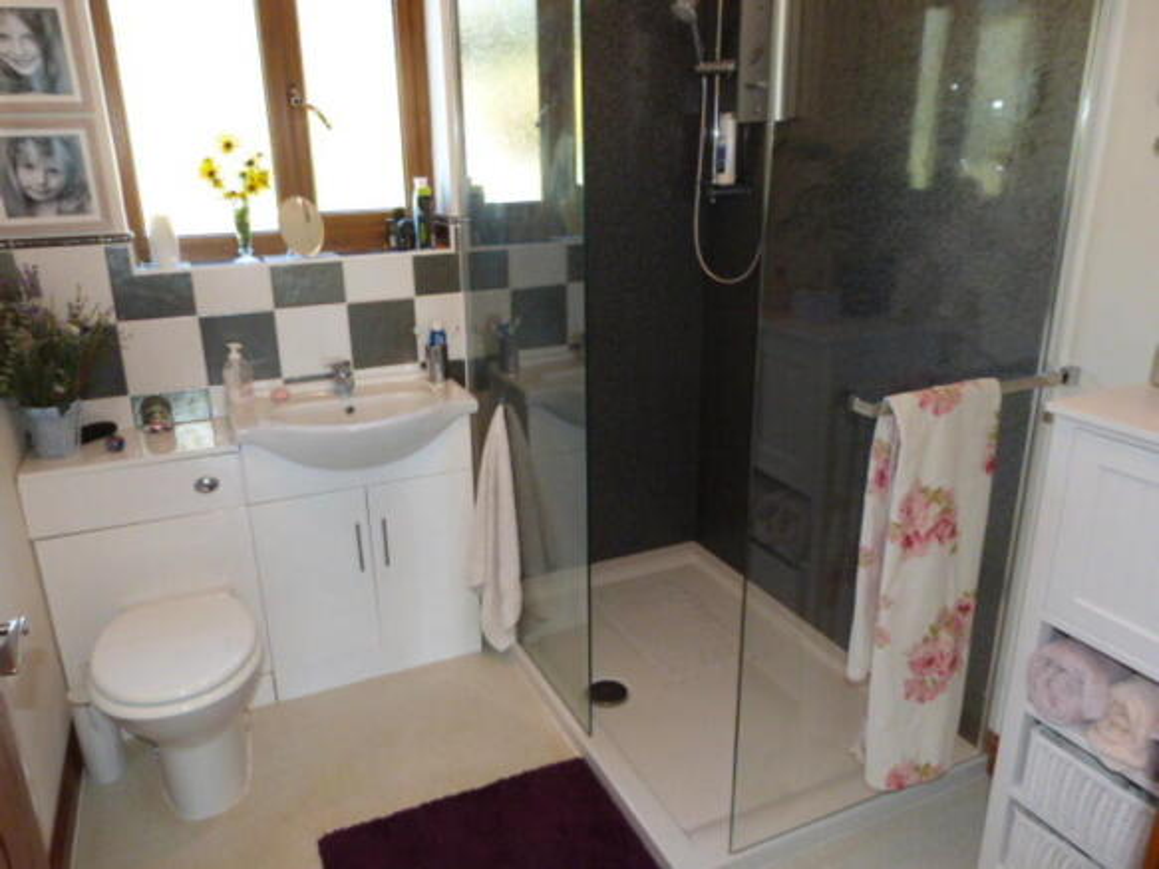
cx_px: 580
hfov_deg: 69.4
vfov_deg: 54.9
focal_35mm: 25
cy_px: 434
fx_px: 837
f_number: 2.8
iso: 400
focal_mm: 4.5
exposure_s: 1/60
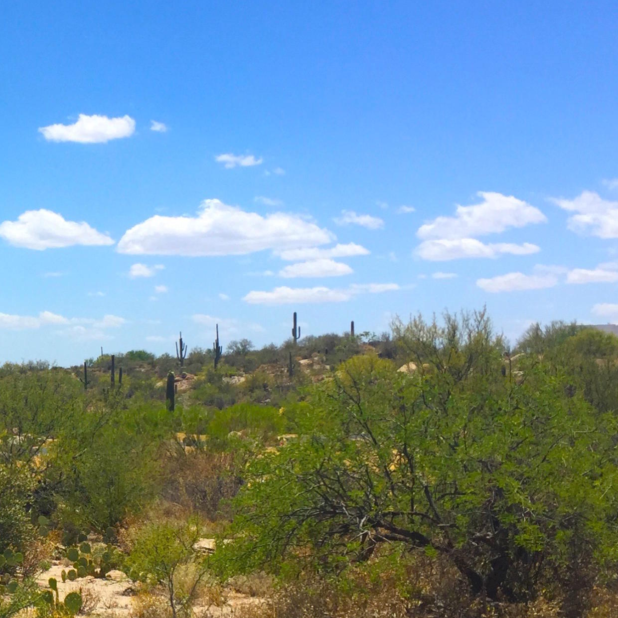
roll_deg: +3.4
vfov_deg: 27.6
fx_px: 1252
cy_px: 392
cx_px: -62
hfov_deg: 25.7
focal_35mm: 62
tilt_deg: -0.3
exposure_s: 1/2639
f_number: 2.2
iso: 32
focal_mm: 4.15
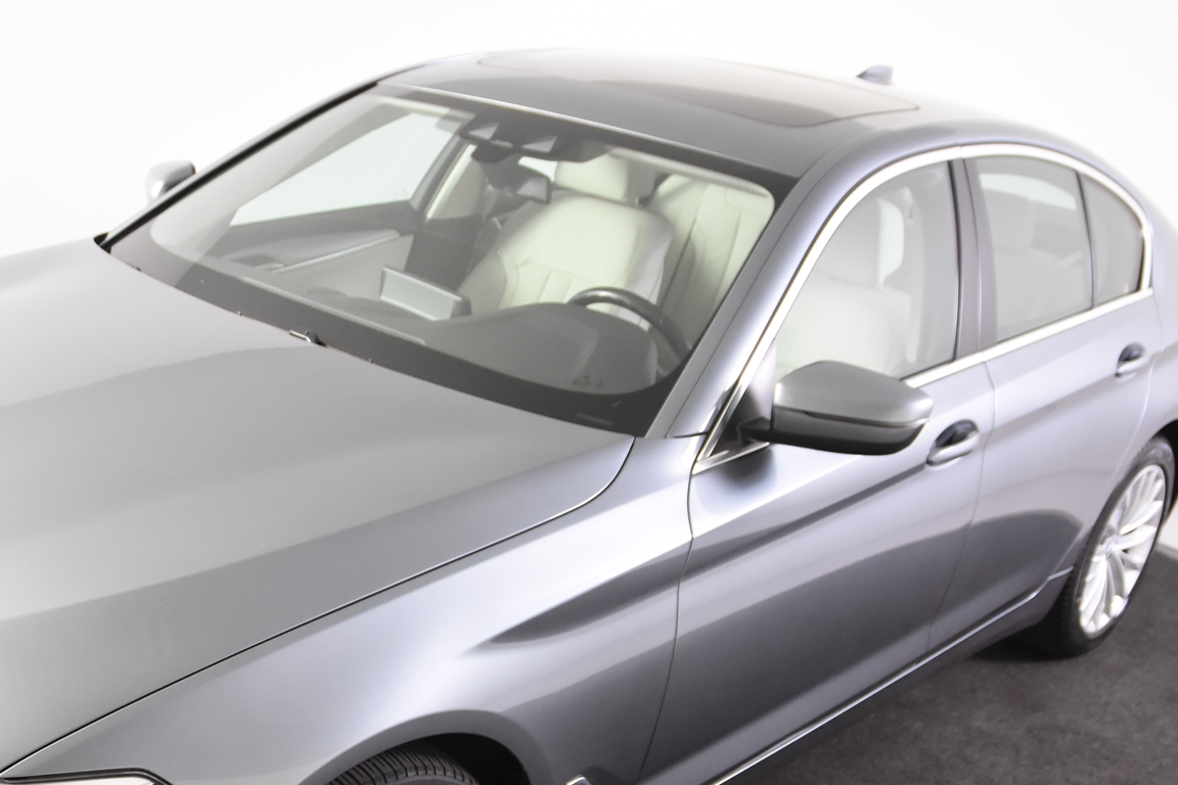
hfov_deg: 38.9
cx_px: 349
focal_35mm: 50
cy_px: 621
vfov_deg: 26.5
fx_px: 1636
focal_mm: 20
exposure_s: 1/50
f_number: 3.5
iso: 1600
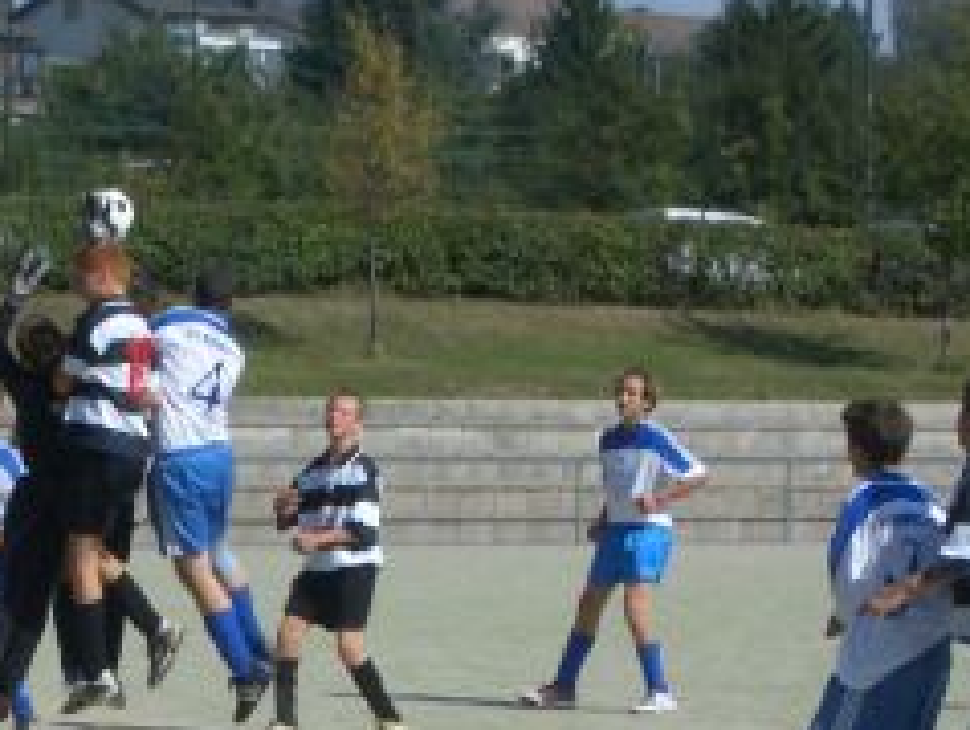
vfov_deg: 14.2
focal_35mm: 104
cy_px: 575
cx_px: 330
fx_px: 2917
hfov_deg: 18.8
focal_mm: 10.2
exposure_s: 1/500
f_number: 5.6
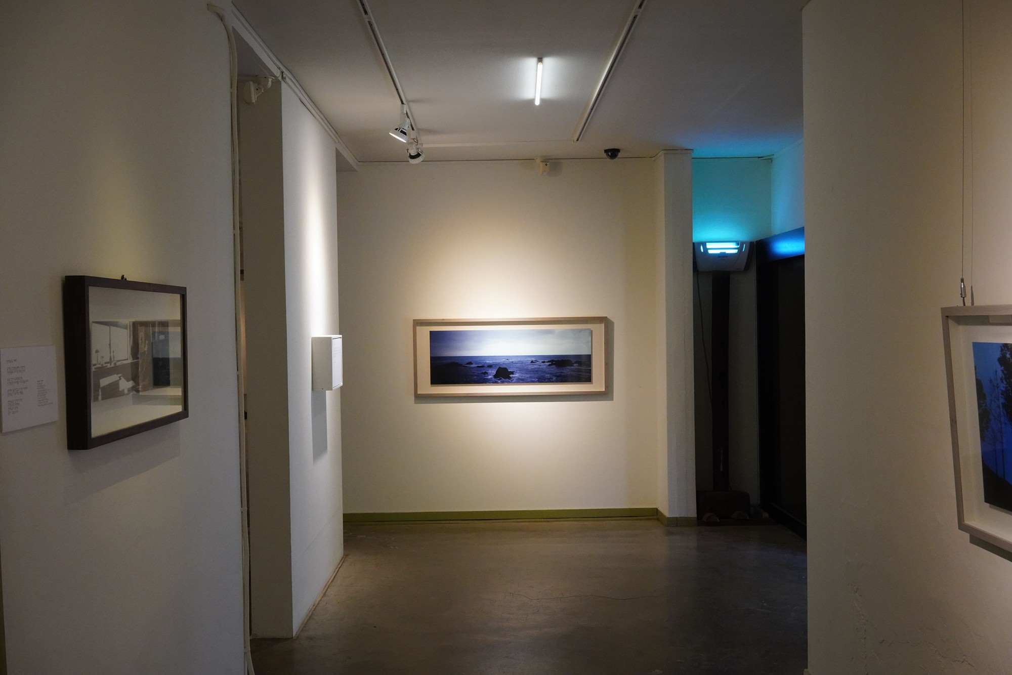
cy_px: 338
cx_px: 506
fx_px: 984
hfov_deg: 54.4
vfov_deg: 37.9
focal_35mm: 35
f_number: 11
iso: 6400
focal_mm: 35
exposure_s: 1/100
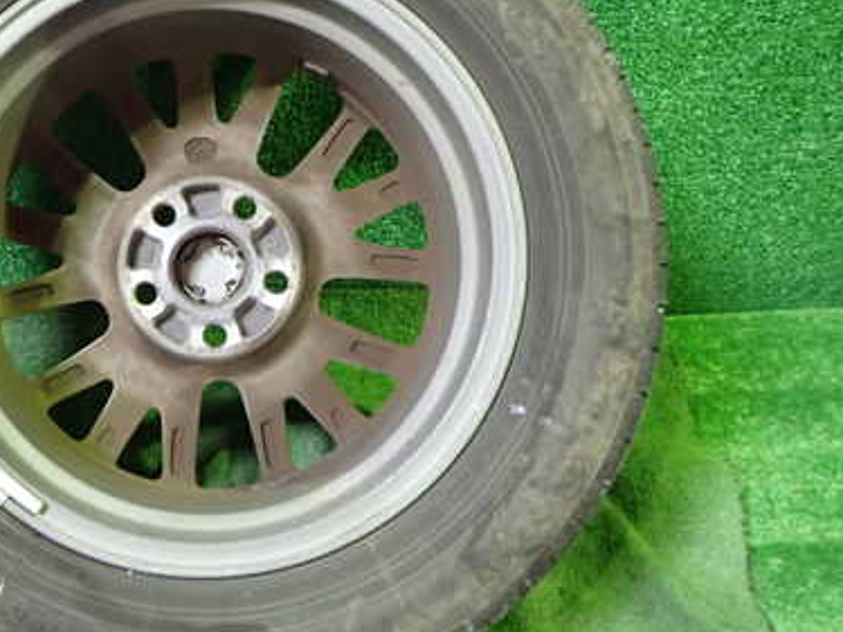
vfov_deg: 35.9
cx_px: 193
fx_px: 974
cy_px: 265
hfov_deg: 44.9
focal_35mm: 40
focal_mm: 4.5
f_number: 2
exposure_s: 1/30
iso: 500
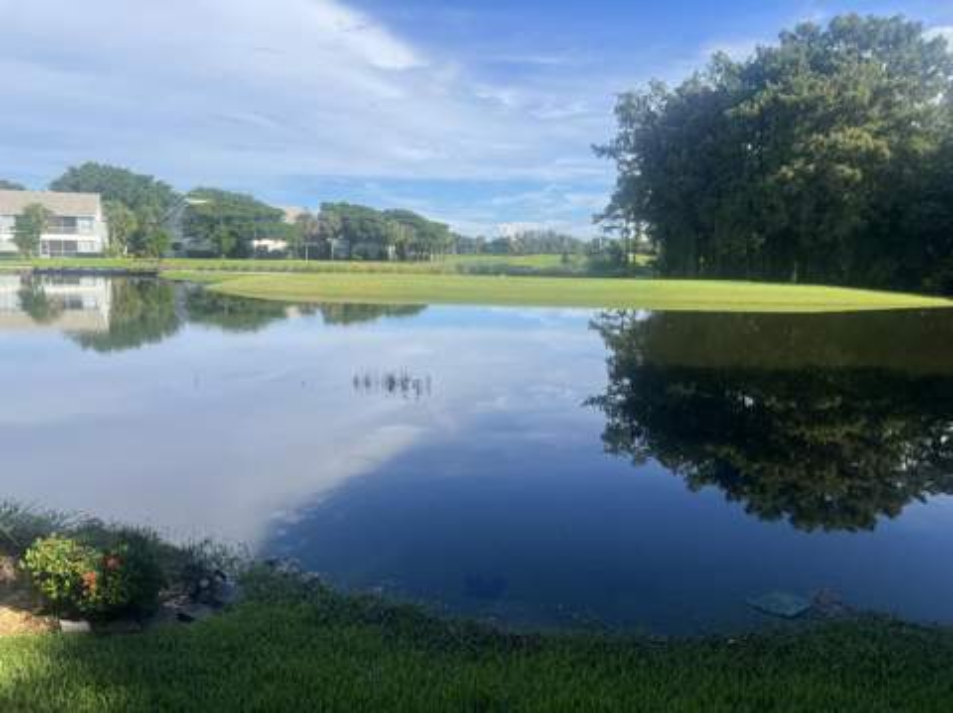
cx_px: 476
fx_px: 715
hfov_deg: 67.4
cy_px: 356
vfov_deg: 53.0
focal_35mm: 26
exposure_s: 1/3257
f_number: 1.5
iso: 50
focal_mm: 5.7
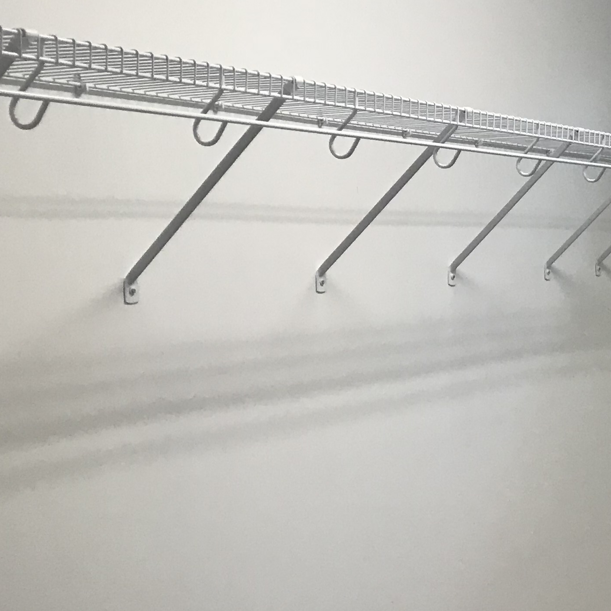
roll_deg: -0.1
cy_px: 346
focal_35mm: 71
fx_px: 1418
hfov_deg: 22.4
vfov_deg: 24.3
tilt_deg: -3.3
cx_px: 733
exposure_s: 1/30
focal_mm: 3.99
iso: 25
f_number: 1.8
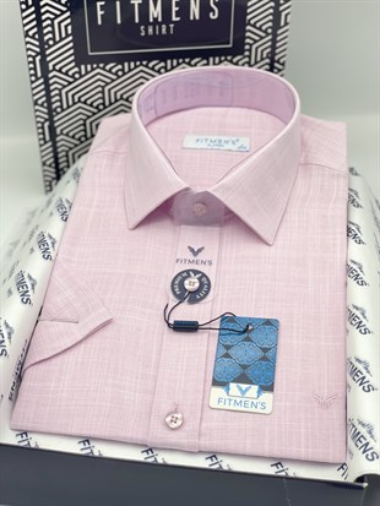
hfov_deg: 28.0
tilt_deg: -36.3
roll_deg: +0.0
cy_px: 253
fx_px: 761
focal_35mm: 52
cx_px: 190
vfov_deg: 36.8
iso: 32
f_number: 2
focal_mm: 6
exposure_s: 1/122
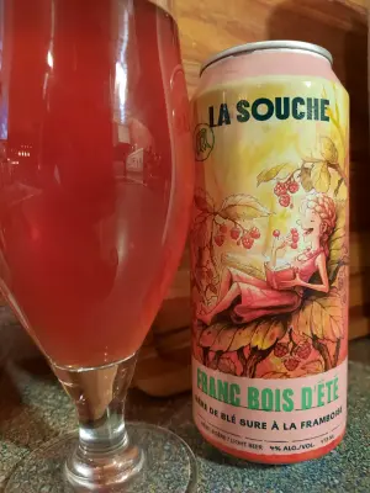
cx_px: 185
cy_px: 246
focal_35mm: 25
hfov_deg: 54.9
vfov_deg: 69.4
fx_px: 356
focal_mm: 4.6
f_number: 2
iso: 250
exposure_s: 1/30
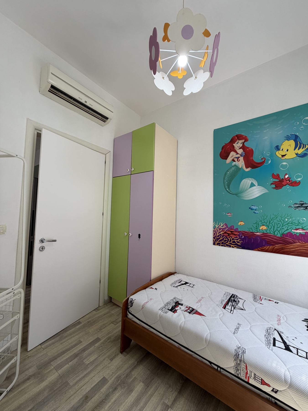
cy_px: 206
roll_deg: -1.1
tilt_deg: +5.1
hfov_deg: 85.7
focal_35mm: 14
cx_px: 154
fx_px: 166
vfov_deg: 102.1
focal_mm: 2.22
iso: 80
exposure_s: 1/121
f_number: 2.2
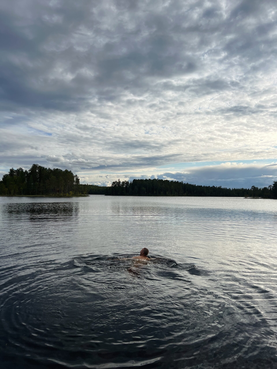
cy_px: 184
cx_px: 138
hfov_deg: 53.1
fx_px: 277
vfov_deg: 67.3
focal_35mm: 26
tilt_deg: +2.5
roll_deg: +0.2
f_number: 1.5
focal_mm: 5.7
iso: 50
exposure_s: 1/8000
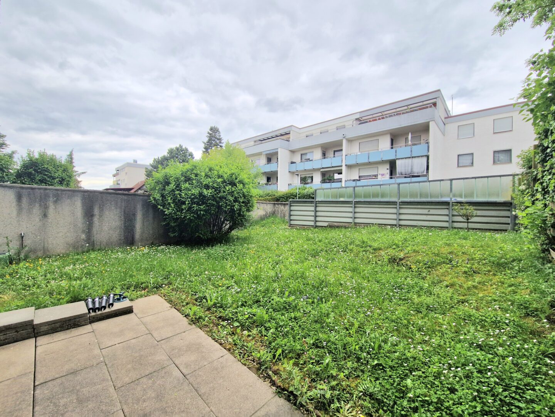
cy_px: 208
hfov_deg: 106.2
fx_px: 208
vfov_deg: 89.9
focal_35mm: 13
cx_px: 278
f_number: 2.2
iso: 50
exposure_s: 1/500
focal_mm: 2.2
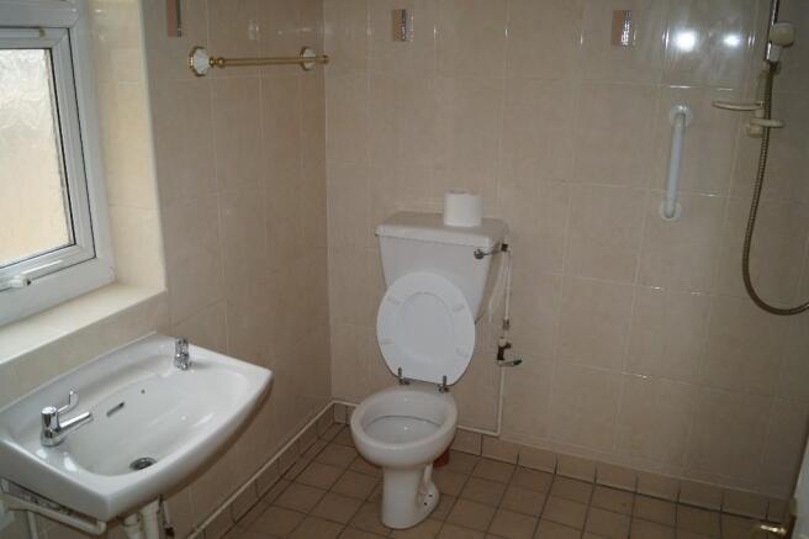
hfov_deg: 61.9
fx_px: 674
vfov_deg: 43.6
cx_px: 404
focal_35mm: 30
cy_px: 270
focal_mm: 20
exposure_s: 1/60
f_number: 4
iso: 100
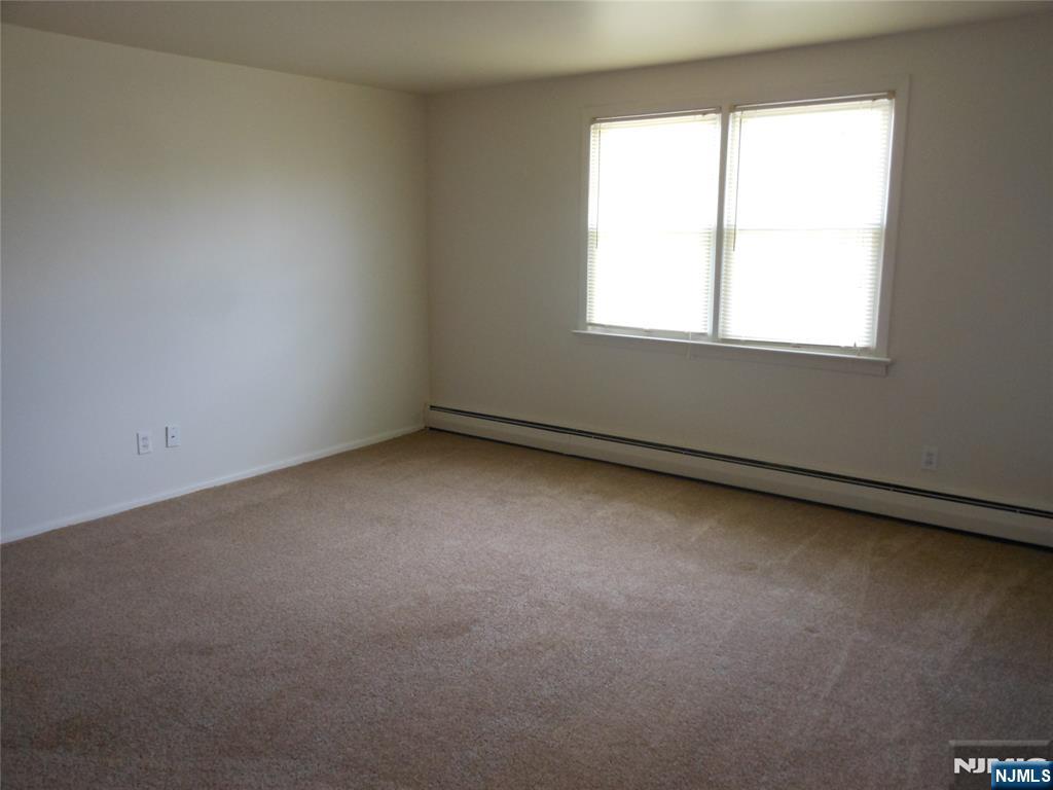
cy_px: 395
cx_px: 526
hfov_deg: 63.4
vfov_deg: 49.7
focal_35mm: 28
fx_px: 852
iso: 320
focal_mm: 5
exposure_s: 1/30
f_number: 3.7
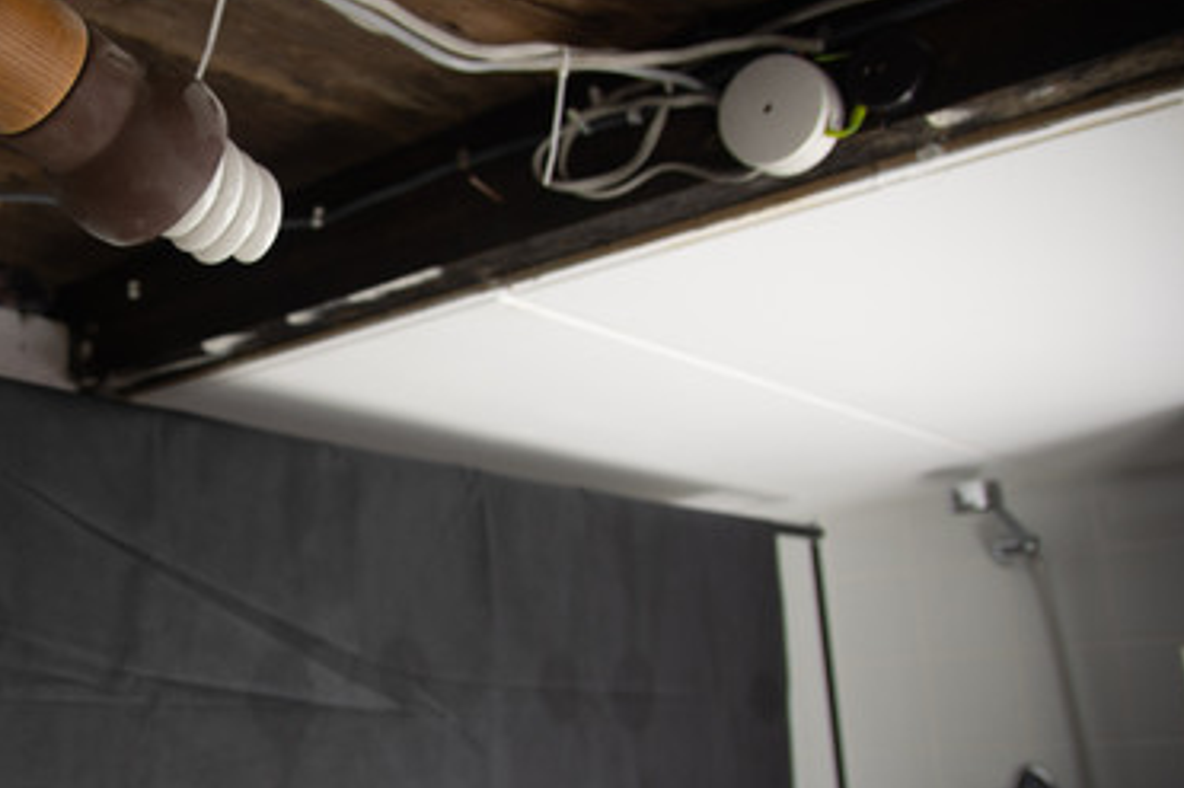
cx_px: 201
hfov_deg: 42.1
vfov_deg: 30.5
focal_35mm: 44
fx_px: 1446
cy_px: 429
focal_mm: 17
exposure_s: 1/40
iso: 200
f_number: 2.8
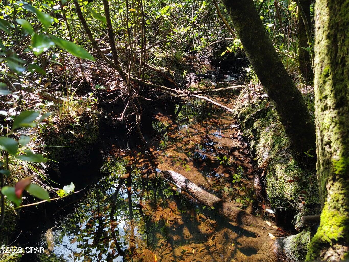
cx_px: 174
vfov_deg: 51.4
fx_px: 272
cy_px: 131
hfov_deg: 65.3
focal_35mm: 27
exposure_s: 1/432
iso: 100
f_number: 1.7
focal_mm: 4.75
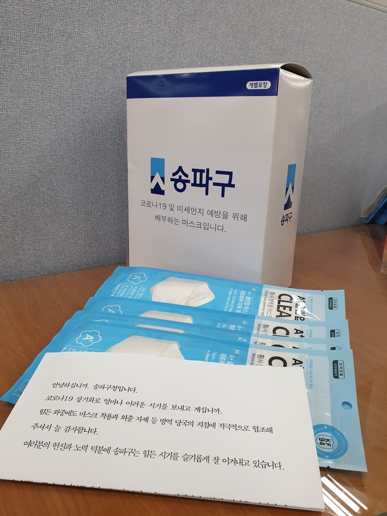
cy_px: 258
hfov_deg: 53.1
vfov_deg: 67.3
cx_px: 194
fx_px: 388
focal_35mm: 26
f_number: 2.4
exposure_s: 1/60
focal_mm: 4.3
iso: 100
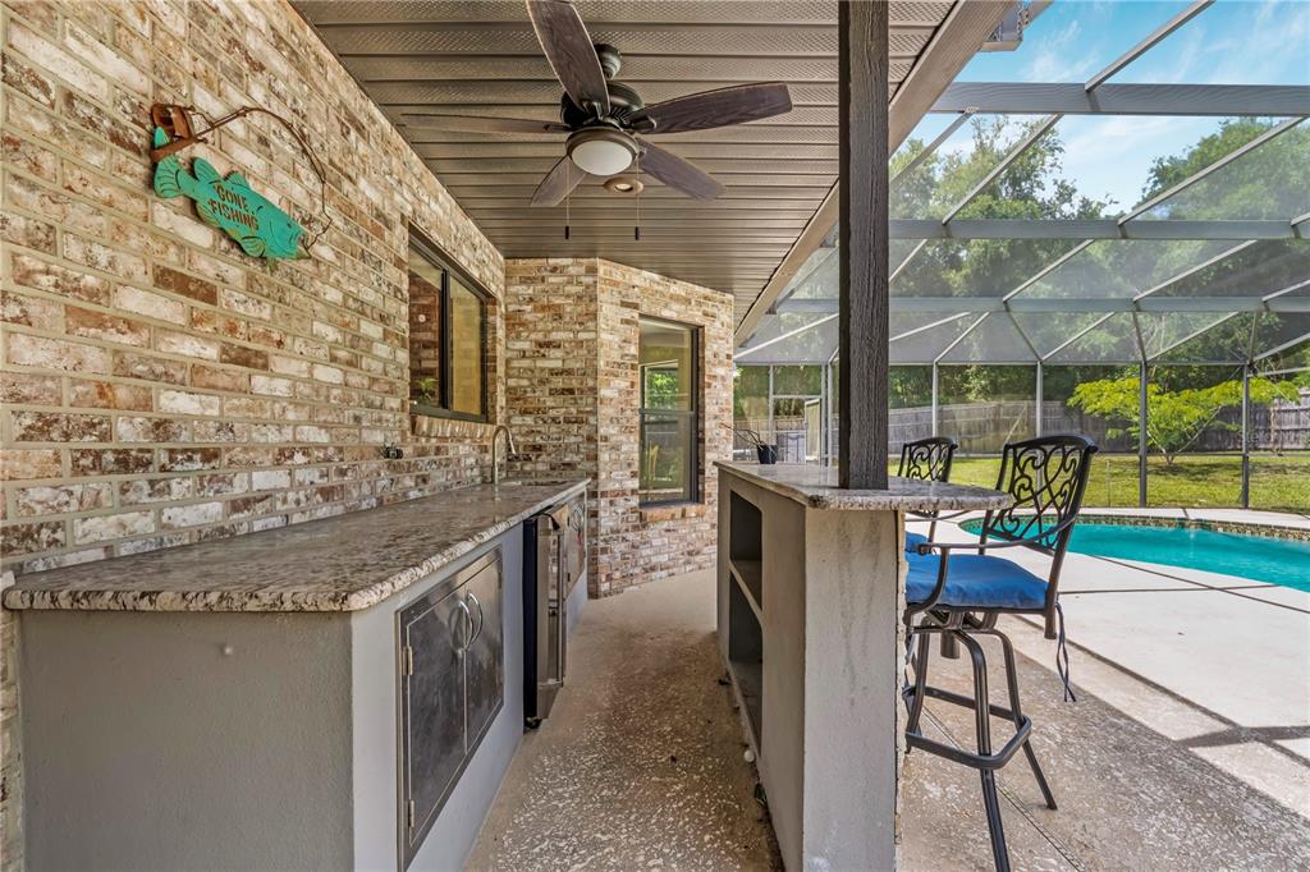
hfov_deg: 95.0
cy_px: 436
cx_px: 655
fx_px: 600
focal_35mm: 16
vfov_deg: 72.0
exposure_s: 1/1250
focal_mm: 11
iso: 250
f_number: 9
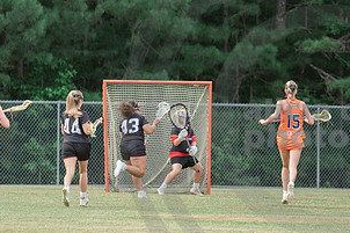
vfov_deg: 2.5
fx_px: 5247
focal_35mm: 540
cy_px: 133
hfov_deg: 3.8
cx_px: 460
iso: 250
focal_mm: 200
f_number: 3
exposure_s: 1/640
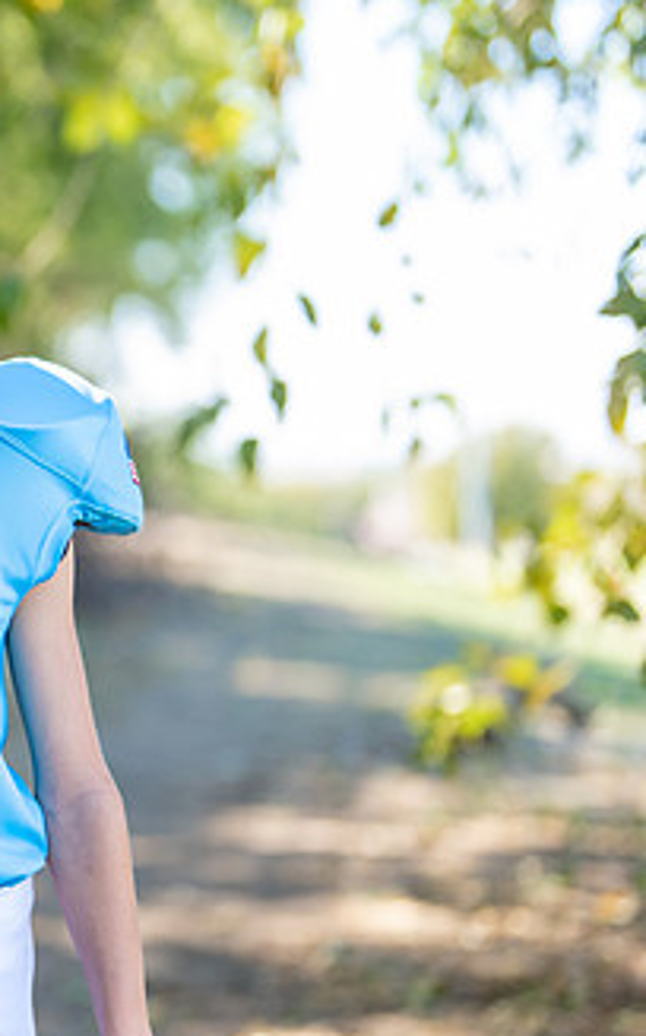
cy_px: 516
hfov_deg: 12.4
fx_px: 2877
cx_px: -176
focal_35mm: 102
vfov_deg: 20.4
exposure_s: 1/800
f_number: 1.2
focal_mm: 50
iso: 100
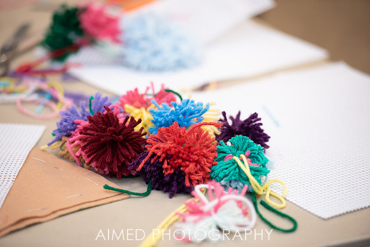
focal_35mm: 200
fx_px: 2056
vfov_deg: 6.9
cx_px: 185
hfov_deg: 10.3
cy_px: 124
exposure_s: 1/160
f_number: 3.2
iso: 320
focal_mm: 200
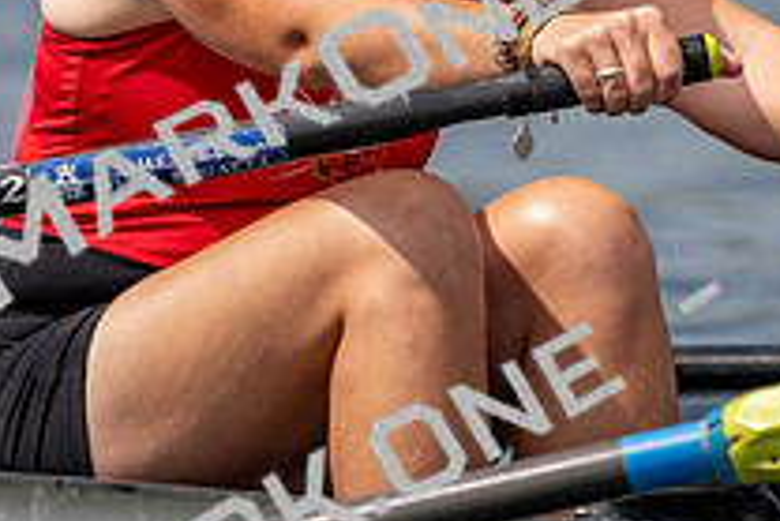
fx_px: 12076
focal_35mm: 557
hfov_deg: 3.7
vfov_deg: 2.5
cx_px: 480
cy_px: -81
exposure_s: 1/1600
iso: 200
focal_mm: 200
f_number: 5.6
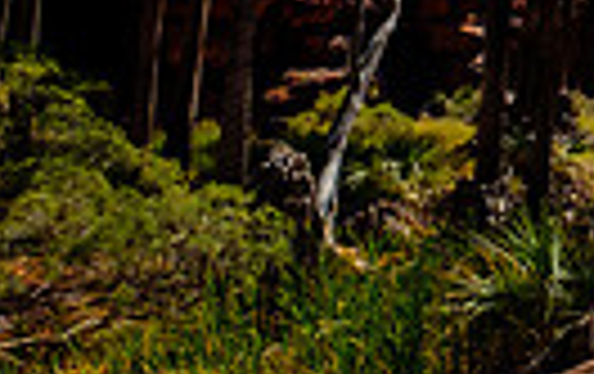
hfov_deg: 22.2
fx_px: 1086
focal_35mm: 67
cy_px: -106
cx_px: 994
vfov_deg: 18.2
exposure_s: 1/600
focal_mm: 10
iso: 200
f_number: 8
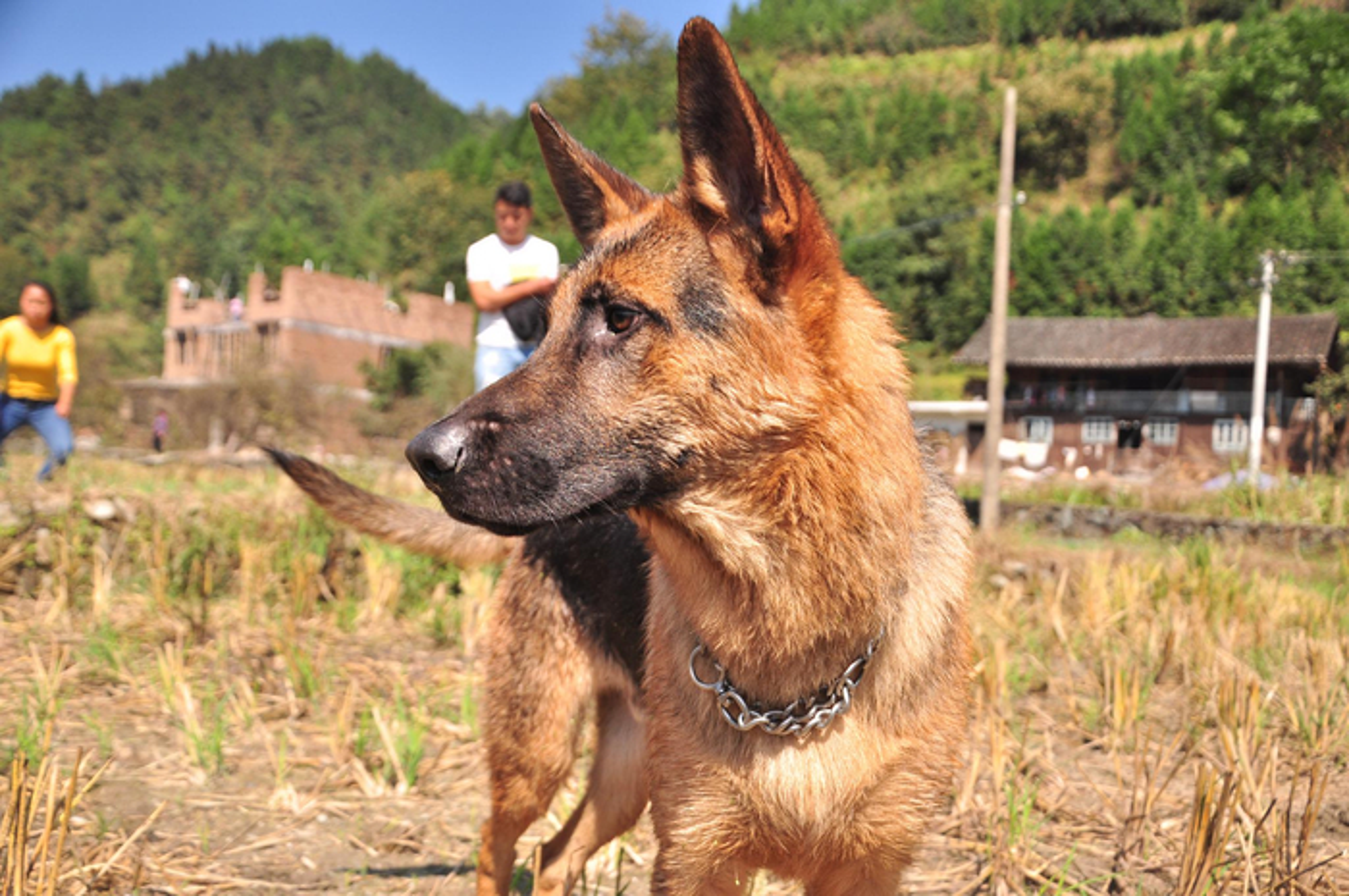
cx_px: 674
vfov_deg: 36.8
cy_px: 448
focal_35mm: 36
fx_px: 1347
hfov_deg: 53.2
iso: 200
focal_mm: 24
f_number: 5
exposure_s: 1/1000
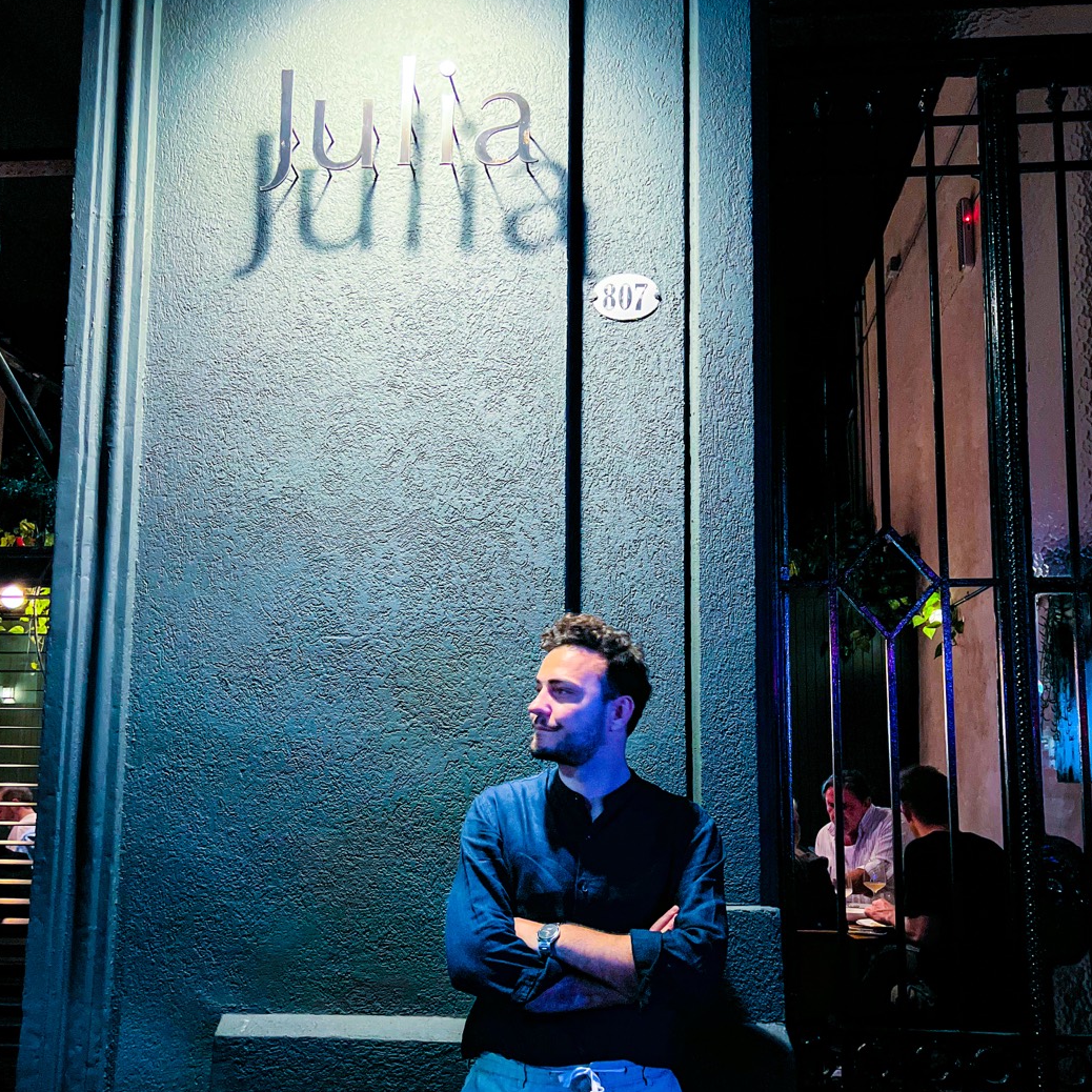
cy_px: 636
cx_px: 547
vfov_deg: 52.3
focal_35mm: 31
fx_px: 1106
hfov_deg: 52.5
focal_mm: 5.7
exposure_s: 1/50
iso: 320
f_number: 1.5
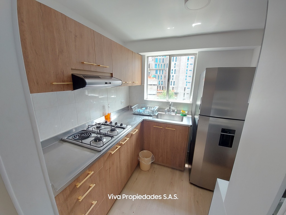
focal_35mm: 13
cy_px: 108
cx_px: 143
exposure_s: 1/60
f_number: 2.2
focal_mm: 1.74
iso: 125
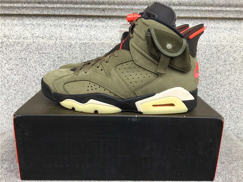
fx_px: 218
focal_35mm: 31
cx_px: 122
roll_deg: -0.6
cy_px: 91
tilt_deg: -13.6
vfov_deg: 45.4
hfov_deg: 58.4
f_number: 2.4
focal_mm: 3.3
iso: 32
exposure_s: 1/50
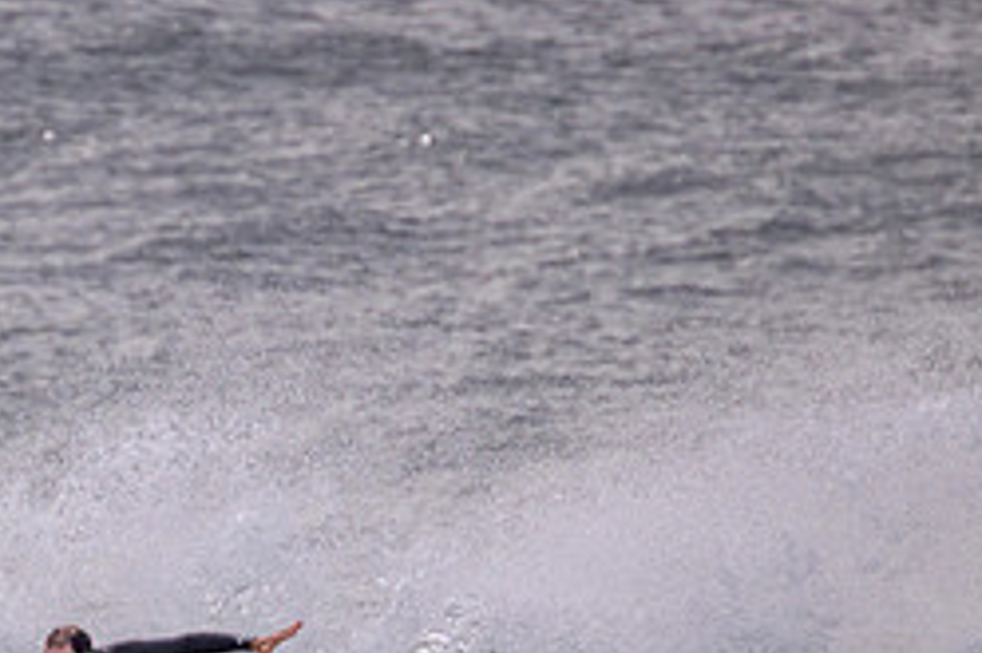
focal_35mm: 1874
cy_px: 762
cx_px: 55
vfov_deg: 0.7
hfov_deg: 1.1
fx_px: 51083
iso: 900
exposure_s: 1/2000
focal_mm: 800
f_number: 11
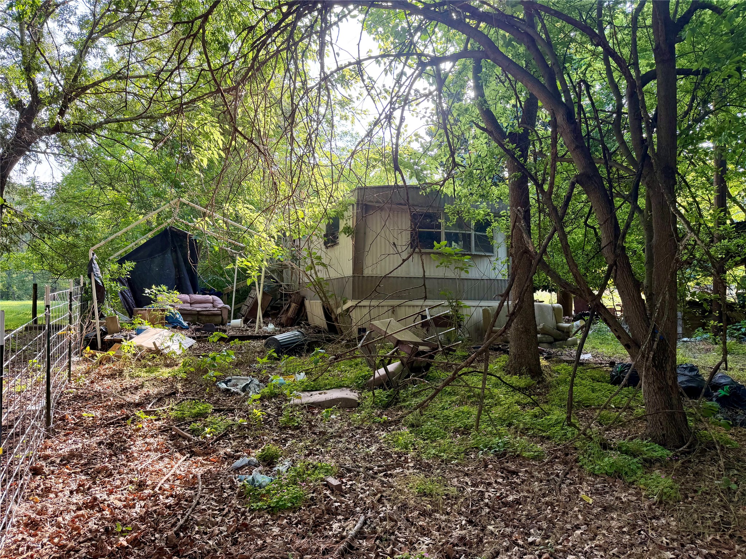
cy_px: 280
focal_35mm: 24
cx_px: 373
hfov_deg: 71.6
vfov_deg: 56.8
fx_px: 517
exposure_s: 1/287
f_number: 1.78
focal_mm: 6.76
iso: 80
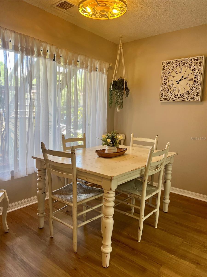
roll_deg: -1.9
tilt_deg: -5.6
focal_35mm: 26
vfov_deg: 67.3
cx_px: 104
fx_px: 207
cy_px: 138
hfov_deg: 53.1
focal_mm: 5.7
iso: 100
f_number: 1.5
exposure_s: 1/120
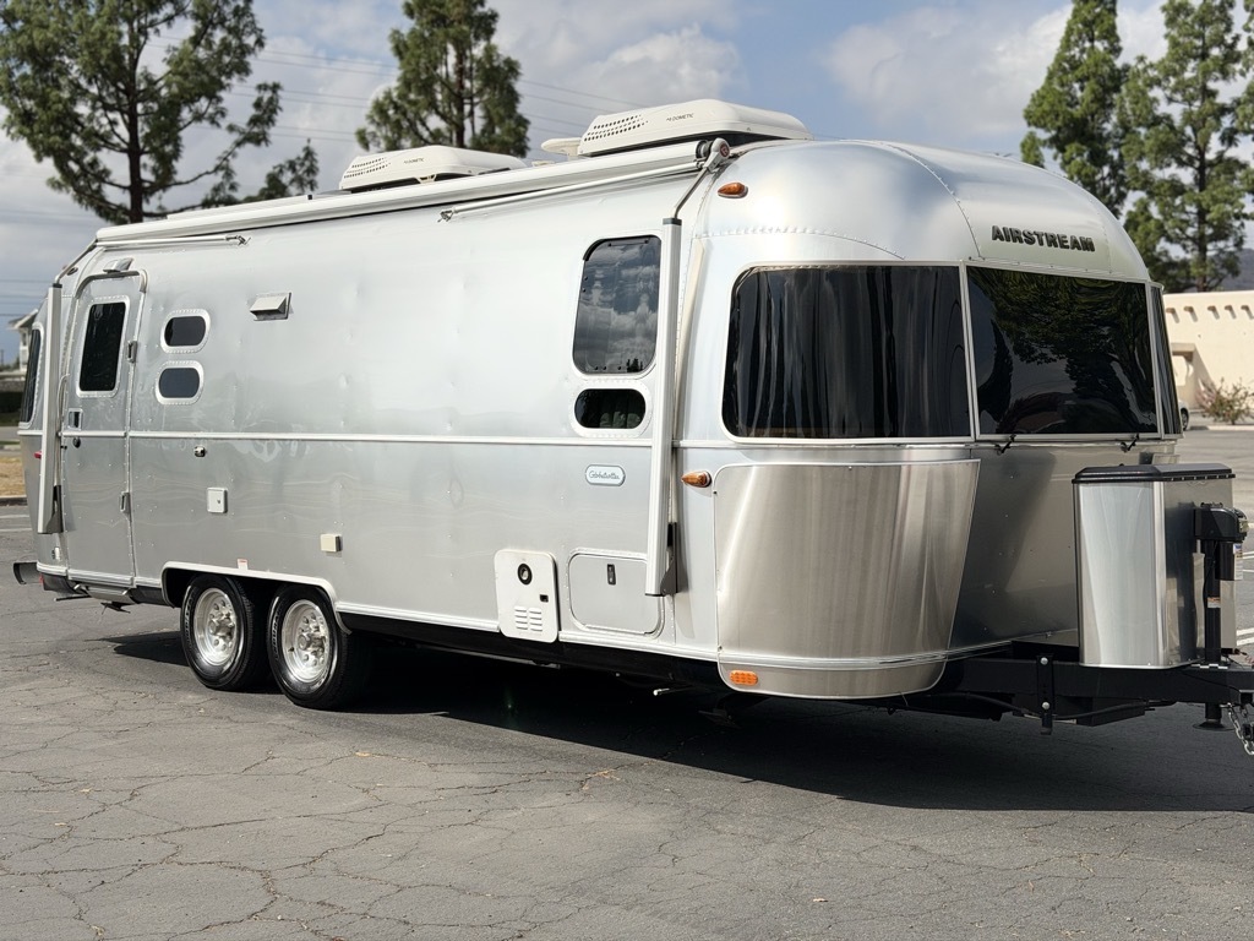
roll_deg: +0.8
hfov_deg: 39.7
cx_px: 627
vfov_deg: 30.3
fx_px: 1739
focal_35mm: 48
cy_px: 470
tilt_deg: -3.6
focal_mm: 6.76
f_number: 1.78
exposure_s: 1/8772
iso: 64
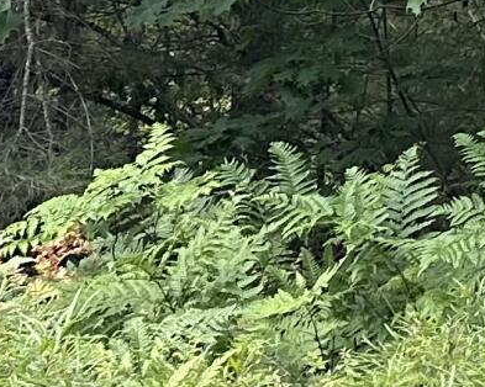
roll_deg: -0.7
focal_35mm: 179
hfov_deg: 9.3
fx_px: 2568
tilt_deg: +7.9
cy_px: -523
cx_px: 1282
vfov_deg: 8.0
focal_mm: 6.86
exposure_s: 1/315
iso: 80
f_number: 1.78
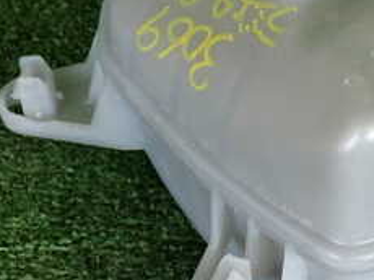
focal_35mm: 107
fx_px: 1155
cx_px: 345
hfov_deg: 18.1
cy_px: 127
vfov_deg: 13.8
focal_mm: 7.31
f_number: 2.8
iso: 500
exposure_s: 1/125
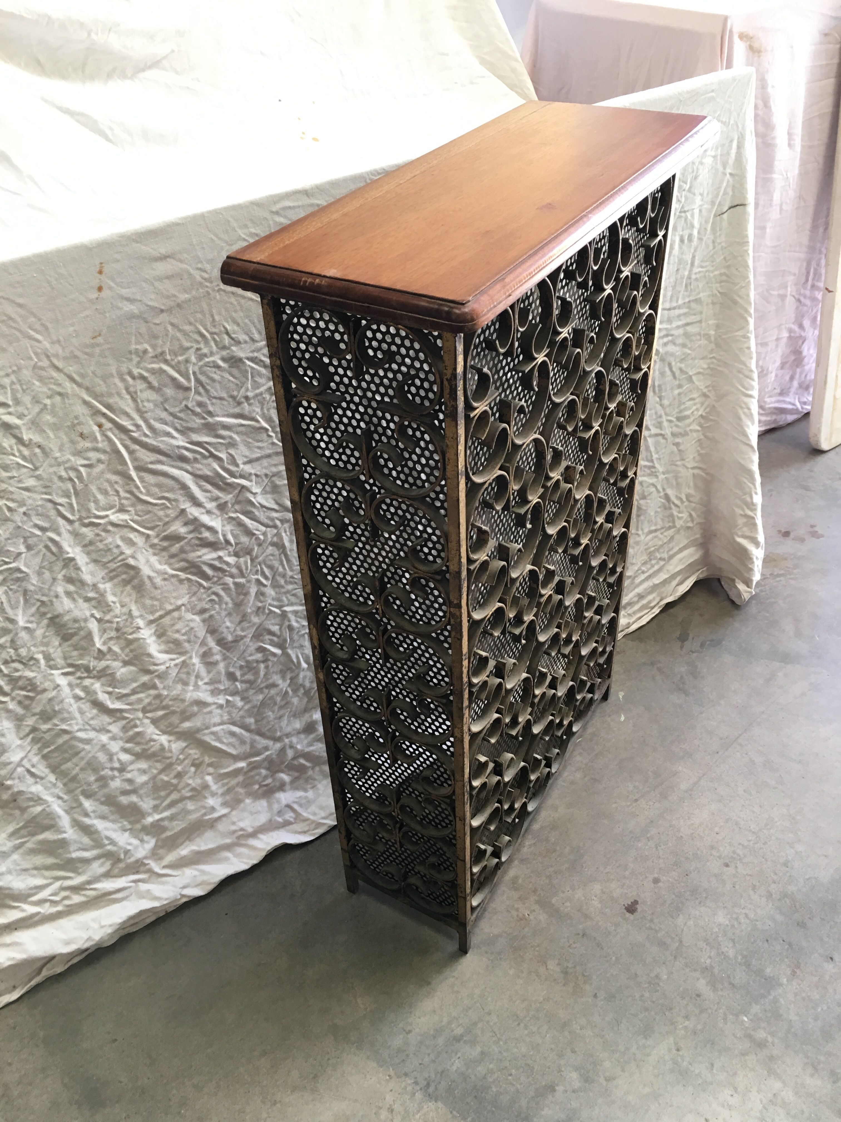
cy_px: 561
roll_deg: +1.8
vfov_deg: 61.7
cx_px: 420
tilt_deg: -38.5
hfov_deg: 48.2
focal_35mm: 29
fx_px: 939
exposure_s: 1/33
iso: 64
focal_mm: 4.15
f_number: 2.2
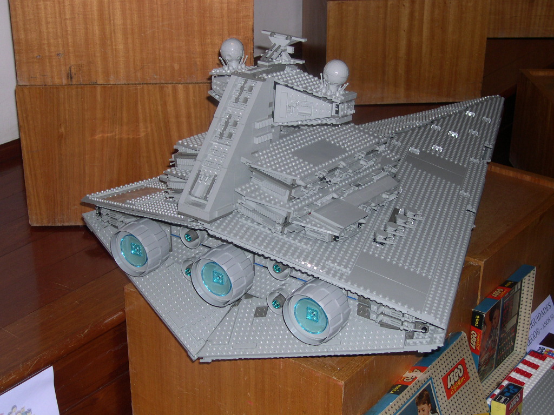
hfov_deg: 33.8
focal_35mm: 57
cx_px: 277
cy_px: 208
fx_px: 912
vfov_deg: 25.7
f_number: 3.4
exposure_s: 1/60
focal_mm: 12.2
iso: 100
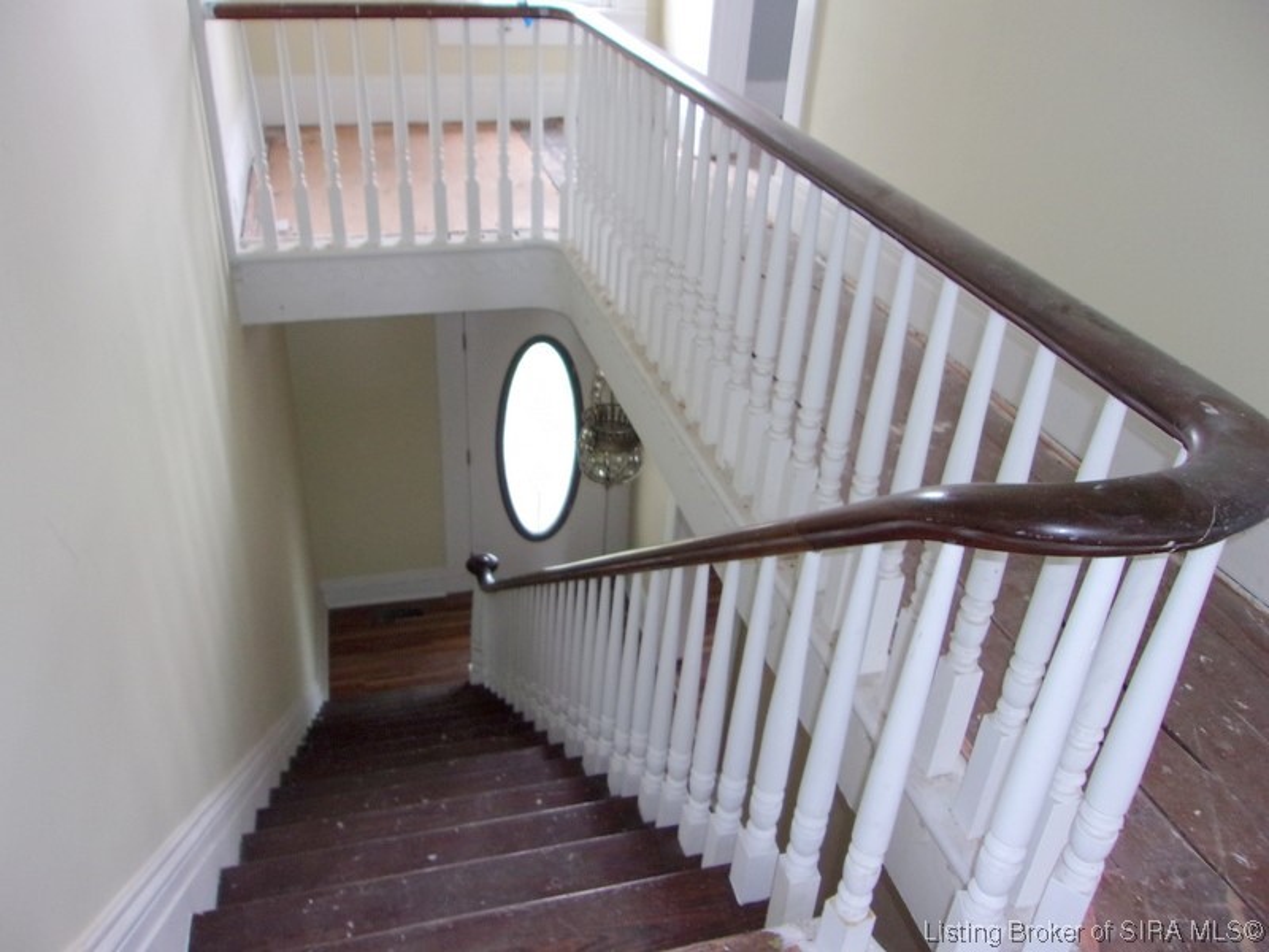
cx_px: 634
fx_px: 990
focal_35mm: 27
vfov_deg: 51.4
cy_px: 476
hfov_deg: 65.3
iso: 200
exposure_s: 1/34
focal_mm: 4.9
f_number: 3
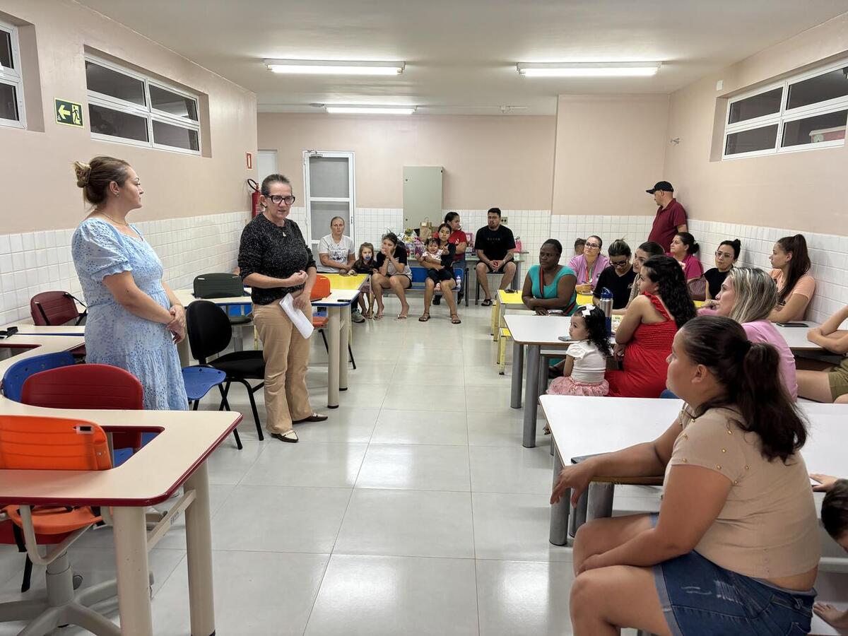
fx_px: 637
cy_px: 318
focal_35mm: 26
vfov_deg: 53.1
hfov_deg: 67.3
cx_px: 424
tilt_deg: -12.1
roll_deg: -0.7
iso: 100
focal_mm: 5.96
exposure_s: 1/60
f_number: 1.6
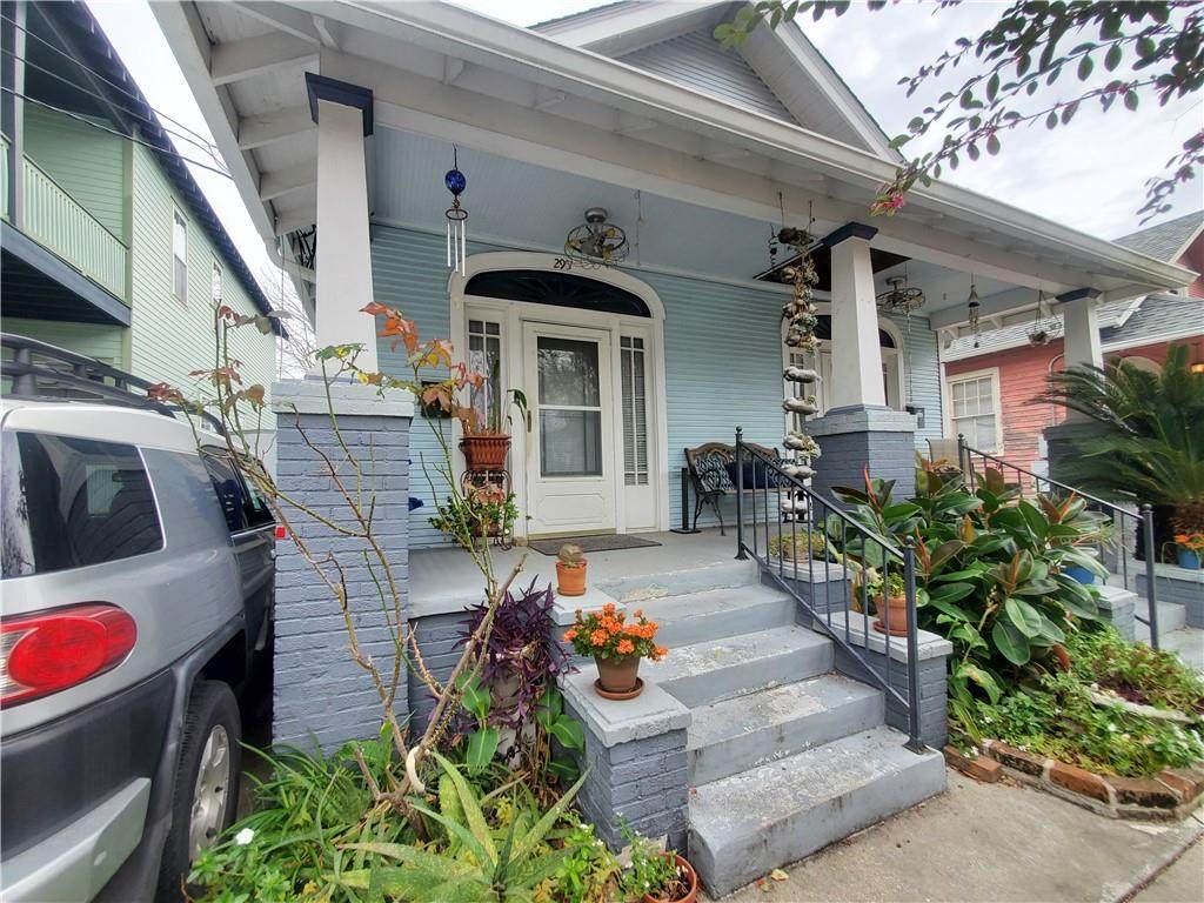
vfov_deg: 89.9
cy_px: 452
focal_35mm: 13
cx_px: 602
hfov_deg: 106.2
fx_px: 452
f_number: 2.2
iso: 50
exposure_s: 1/140
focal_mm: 1.8
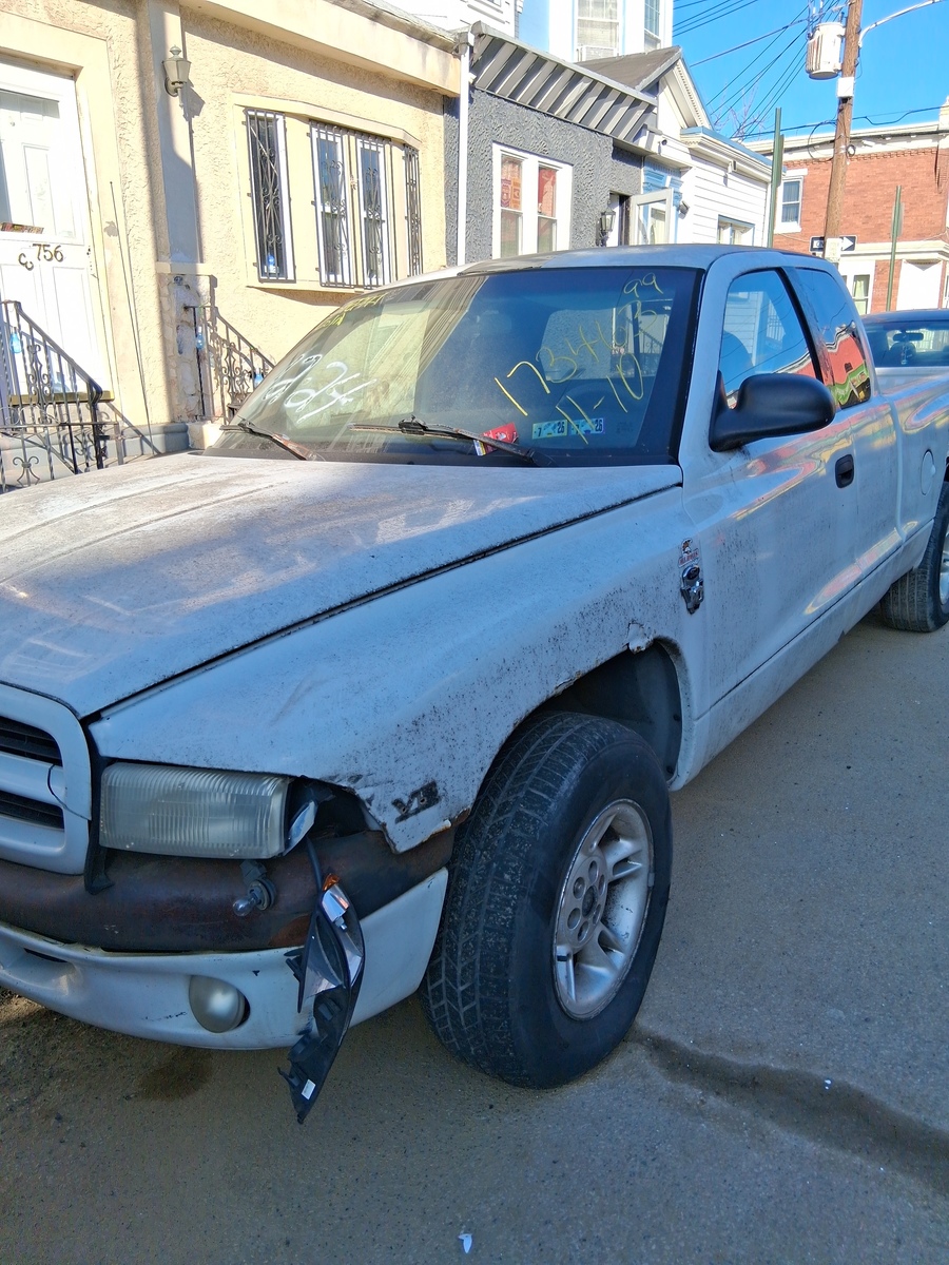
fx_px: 950
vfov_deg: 67.3
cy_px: 632
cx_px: 474
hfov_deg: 53.1
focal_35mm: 26
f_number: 1.8
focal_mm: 3.98
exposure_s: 1/563
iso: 25
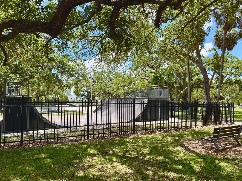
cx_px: 122
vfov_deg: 54.9
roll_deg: +0.3
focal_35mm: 25
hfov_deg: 69.4
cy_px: 92
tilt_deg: +2.5
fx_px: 175
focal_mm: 6.76
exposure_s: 1/2370
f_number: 1.78
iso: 100
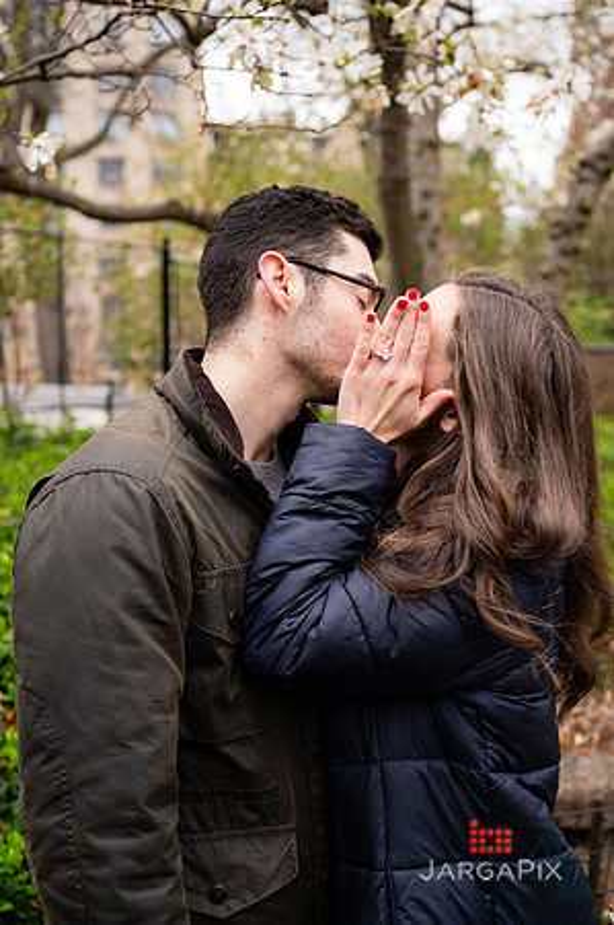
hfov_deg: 33.3
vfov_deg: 48.5
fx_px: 1026
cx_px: 307
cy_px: 462
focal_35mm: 40
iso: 400
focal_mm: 40
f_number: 3.2
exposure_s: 1/200
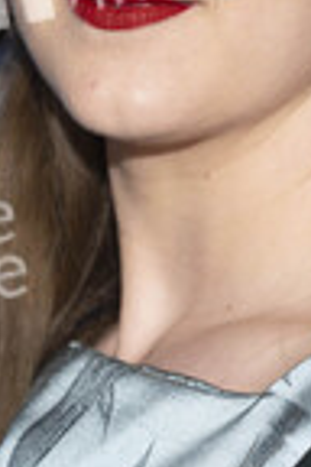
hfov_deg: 4.7
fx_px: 3771
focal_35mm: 291
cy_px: 117
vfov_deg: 7.1
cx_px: 214
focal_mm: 105
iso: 800
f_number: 5.6
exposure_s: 1/200
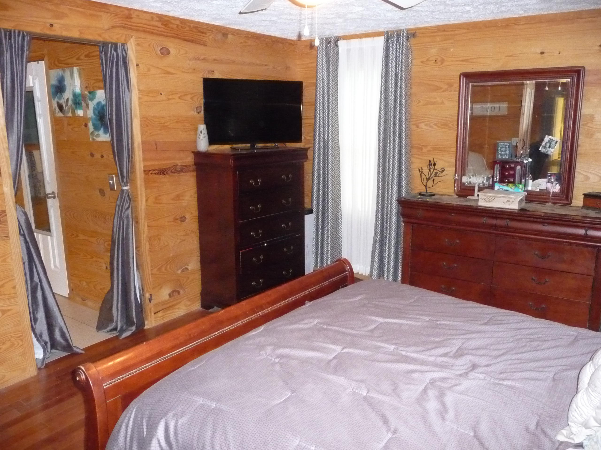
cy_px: 225
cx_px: 300
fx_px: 486
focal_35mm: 28
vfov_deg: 49.7
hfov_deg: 63.4
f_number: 3.3
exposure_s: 1/30
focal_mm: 4.7
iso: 1000
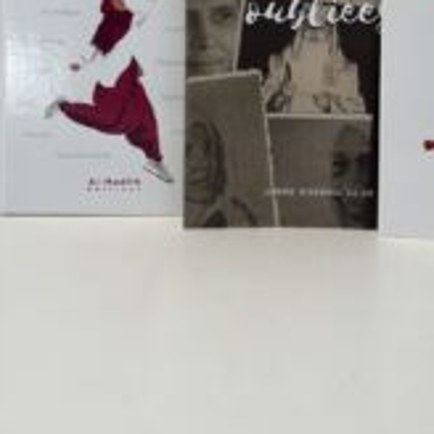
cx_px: 307
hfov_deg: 30.2
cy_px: -8
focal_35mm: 56
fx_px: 794
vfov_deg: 28.5
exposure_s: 1/212
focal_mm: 5.96
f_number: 1.6
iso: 40
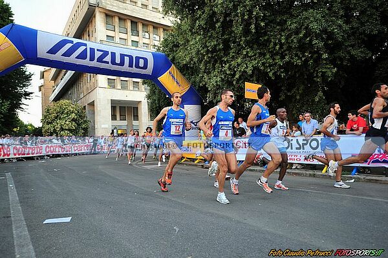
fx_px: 258
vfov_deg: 53.1
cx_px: 194
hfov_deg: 73.8
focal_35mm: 24
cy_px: 129
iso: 400
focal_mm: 24
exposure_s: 1/400
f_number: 2.8
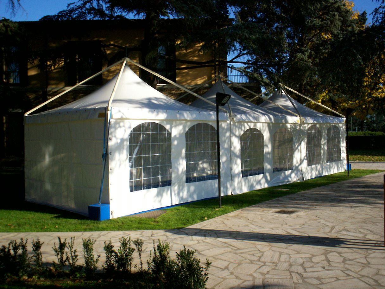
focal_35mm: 36
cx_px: 192
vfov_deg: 39.7
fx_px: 400
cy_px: 144
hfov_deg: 51.4
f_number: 4.5
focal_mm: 5.9
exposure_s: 1/486
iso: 100
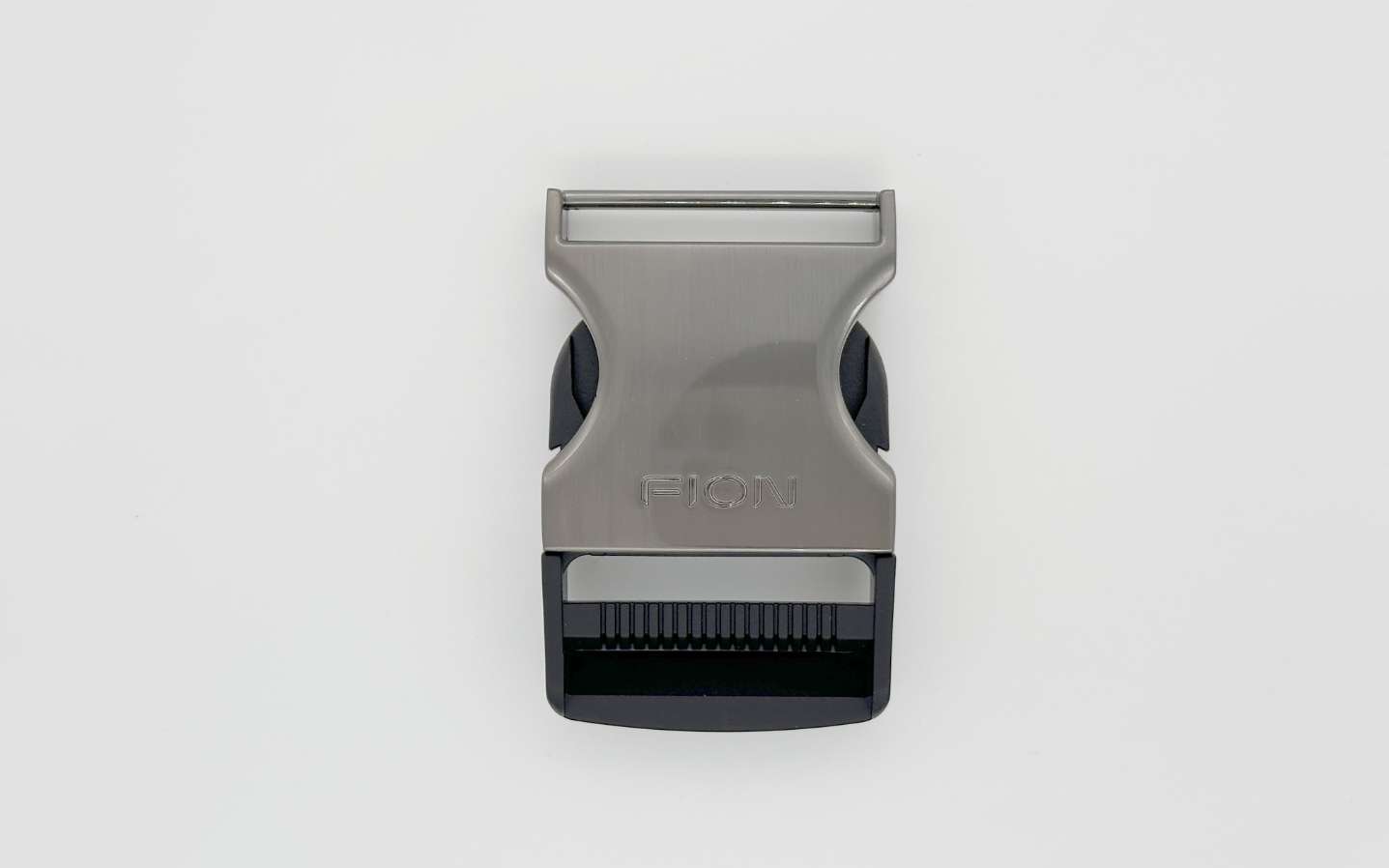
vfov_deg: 25.3
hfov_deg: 39.6
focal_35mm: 51
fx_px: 1931
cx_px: 695
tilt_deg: -87.0
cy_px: 374
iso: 64
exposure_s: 1/1751
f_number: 1.78
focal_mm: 6.86
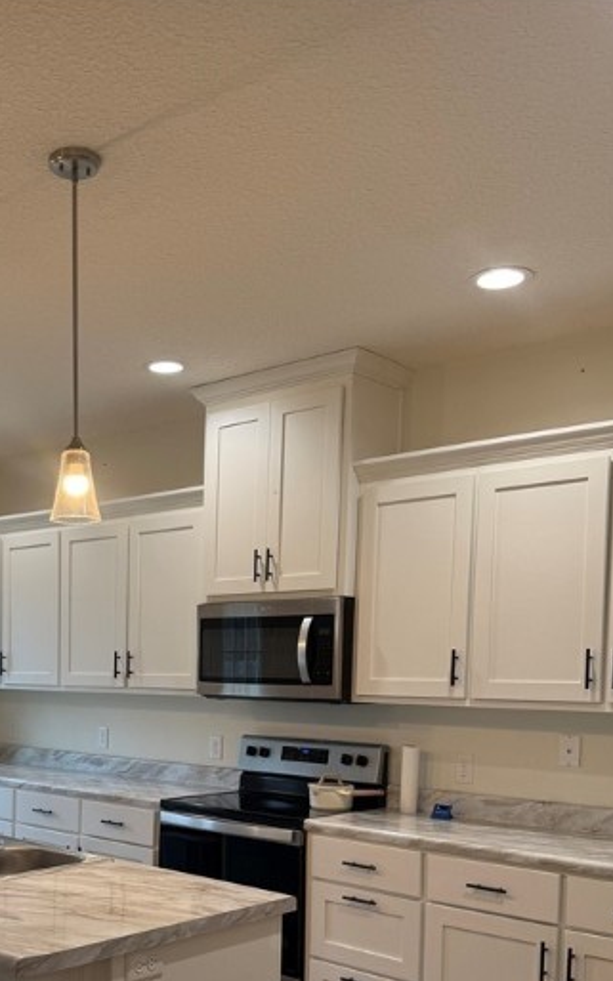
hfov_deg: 32.6
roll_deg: -1.3
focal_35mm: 38
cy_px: 723
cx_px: 115
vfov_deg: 49.7
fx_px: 1016
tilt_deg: -2.0
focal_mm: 6.76
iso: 80
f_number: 1.78
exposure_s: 1/120
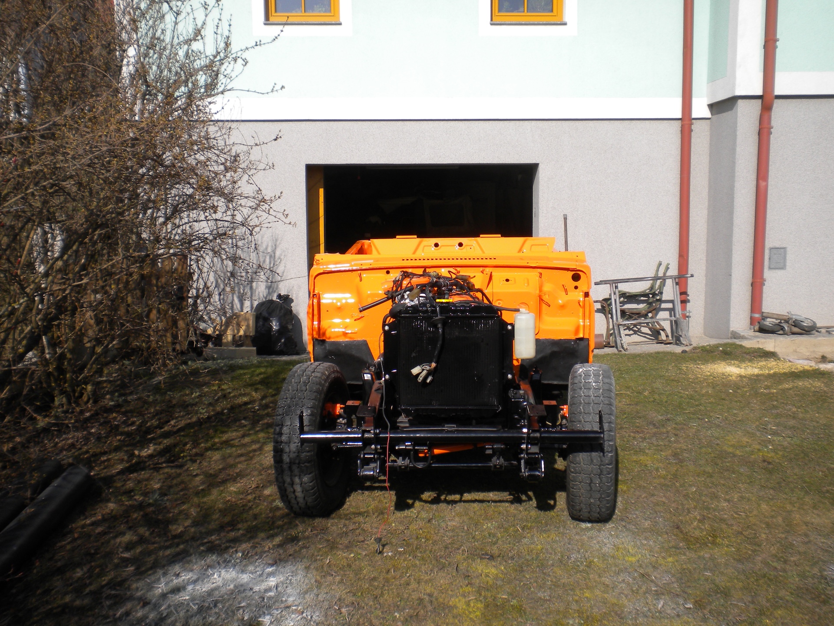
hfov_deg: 52.6
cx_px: 417
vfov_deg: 40.7
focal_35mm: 35
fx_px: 843
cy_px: 313
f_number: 4.6
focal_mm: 6.3
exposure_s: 1/825
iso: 80
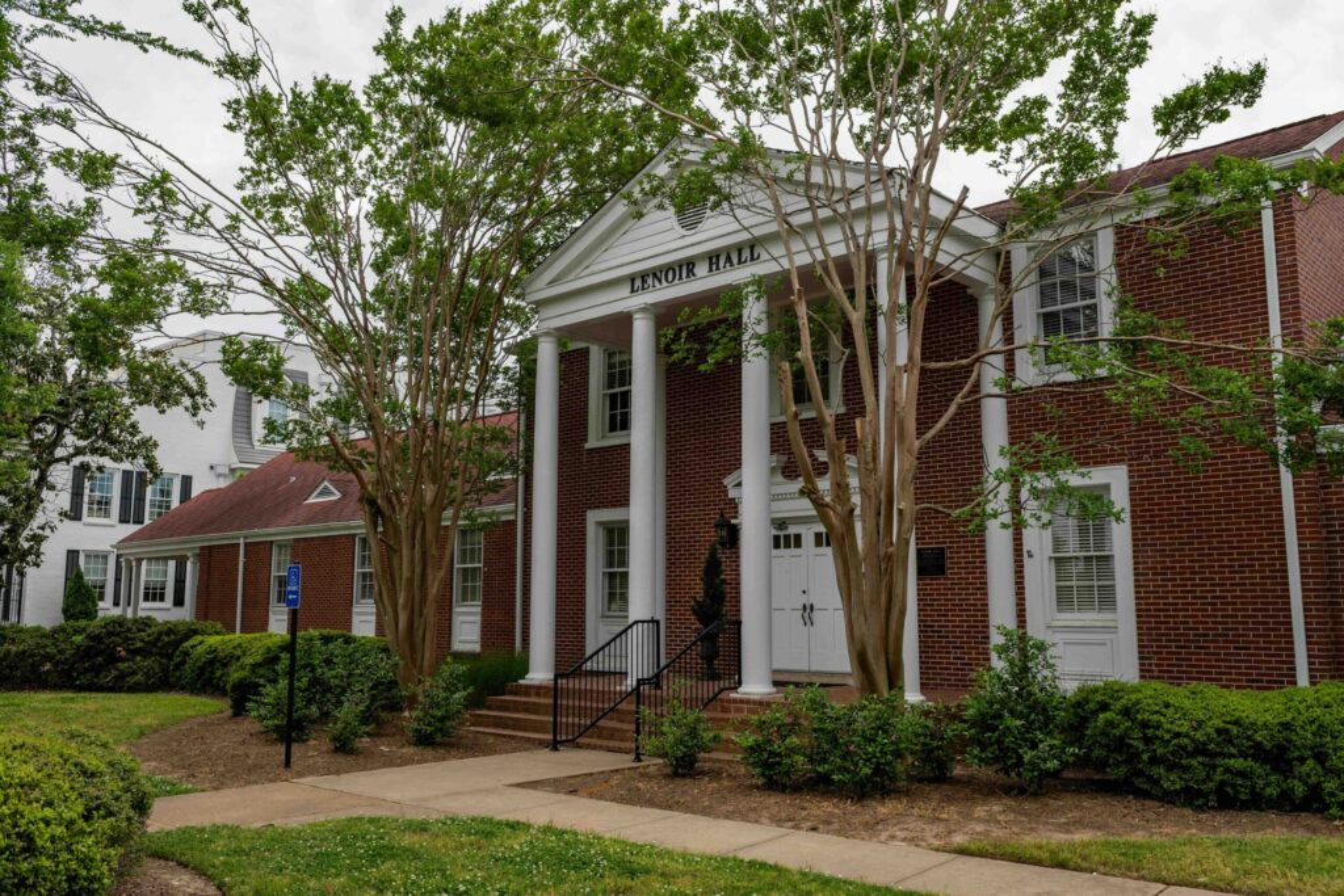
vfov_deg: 41.1
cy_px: 448
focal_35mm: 32
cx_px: 672
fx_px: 1195
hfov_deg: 58.7
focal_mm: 32
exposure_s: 1/400
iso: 280
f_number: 7.1
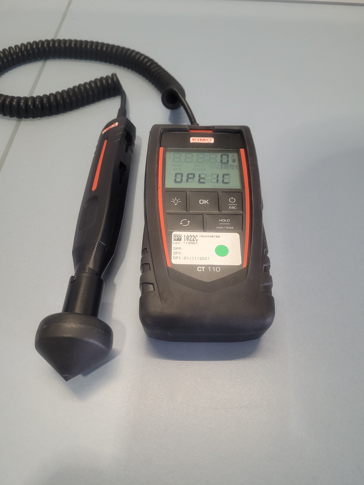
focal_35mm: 26
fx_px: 365
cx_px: 182
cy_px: 242
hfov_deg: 53.1
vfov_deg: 67.3
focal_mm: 5.4
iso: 250
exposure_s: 1/100
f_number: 1.8
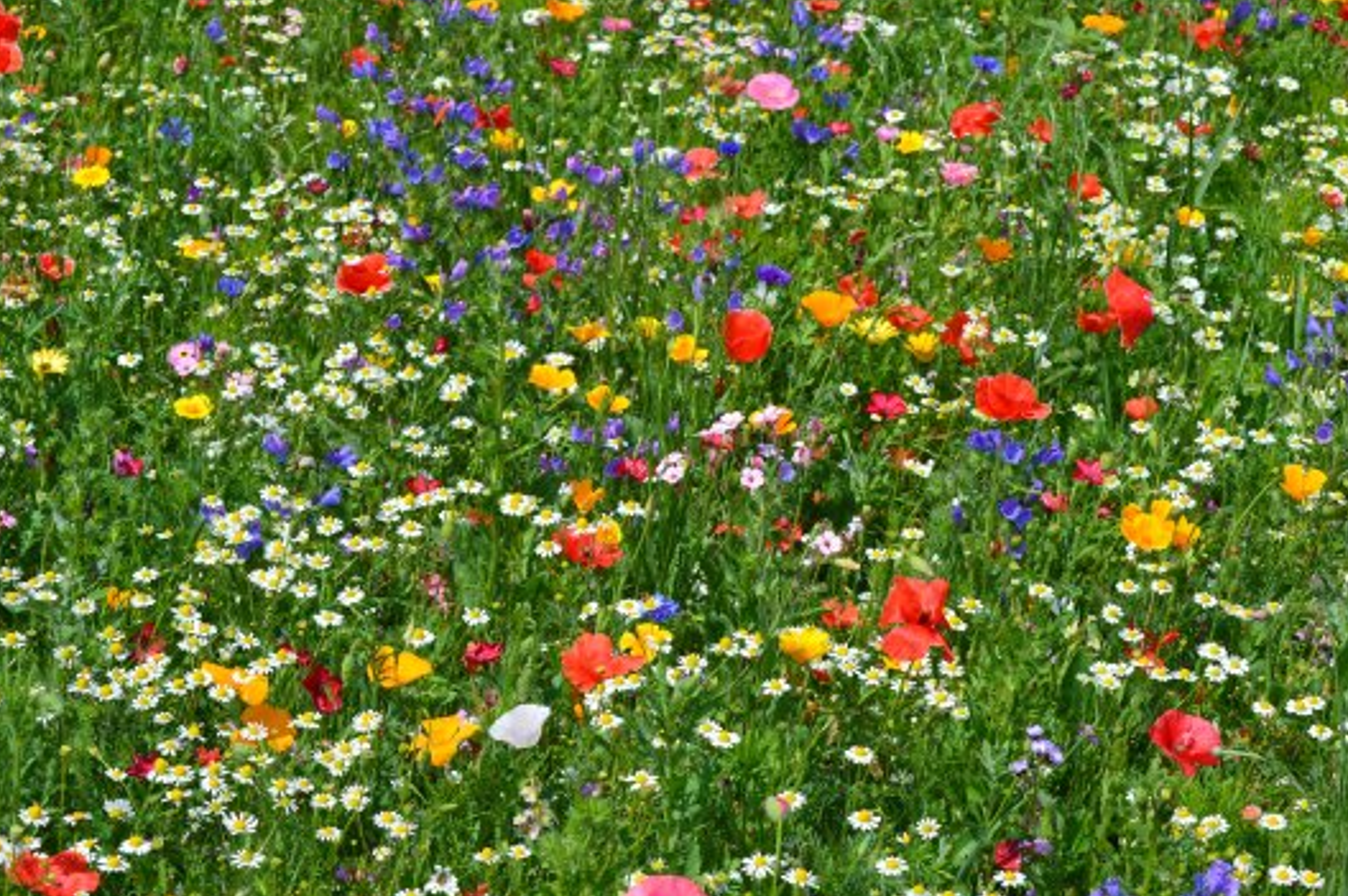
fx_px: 3576
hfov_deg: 21.4
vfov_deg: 14.3
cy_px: 407
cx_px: 674
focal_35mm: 96
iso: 400
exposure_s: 1/500
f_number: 11
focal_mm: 55
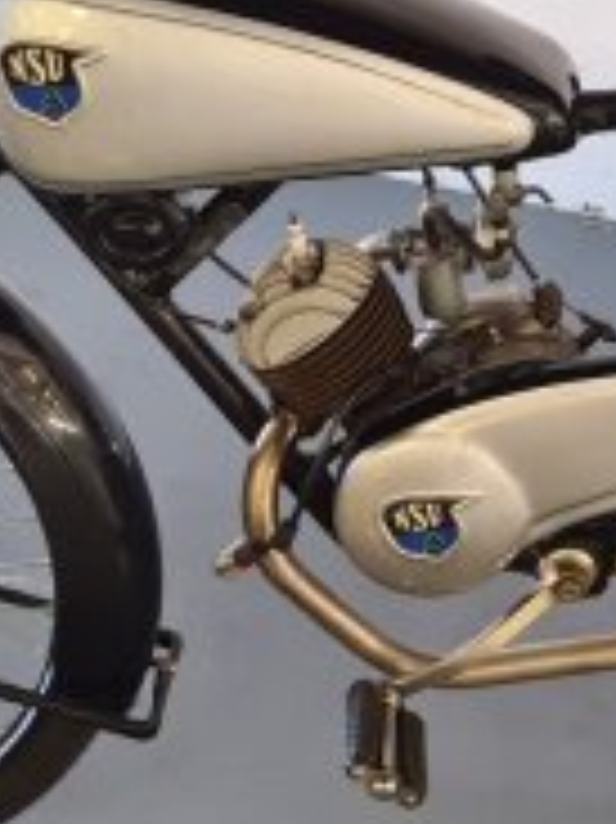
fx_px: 2162
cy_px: 432
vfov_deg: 21.5
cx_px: 540
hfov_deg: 16.0
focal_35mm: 91
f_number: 1.8
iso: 320
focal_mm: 5.4
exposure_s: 1/50
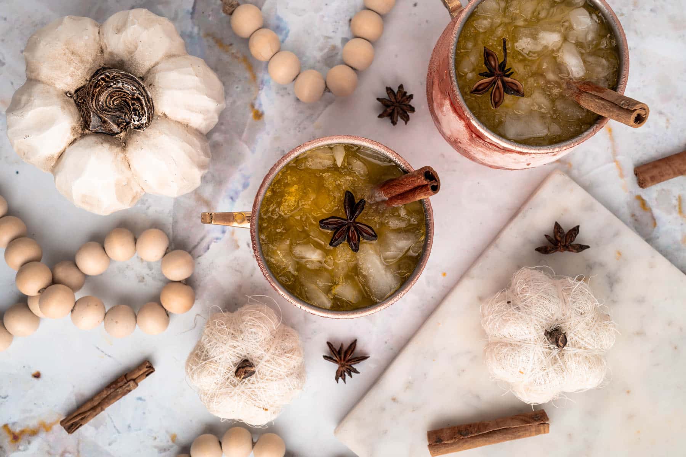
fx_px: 724
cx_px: 343
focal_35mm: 38
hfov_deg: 50.7
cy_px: 228
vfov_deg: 35.1
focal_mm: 38
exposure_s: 1/100
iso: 100
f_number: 10
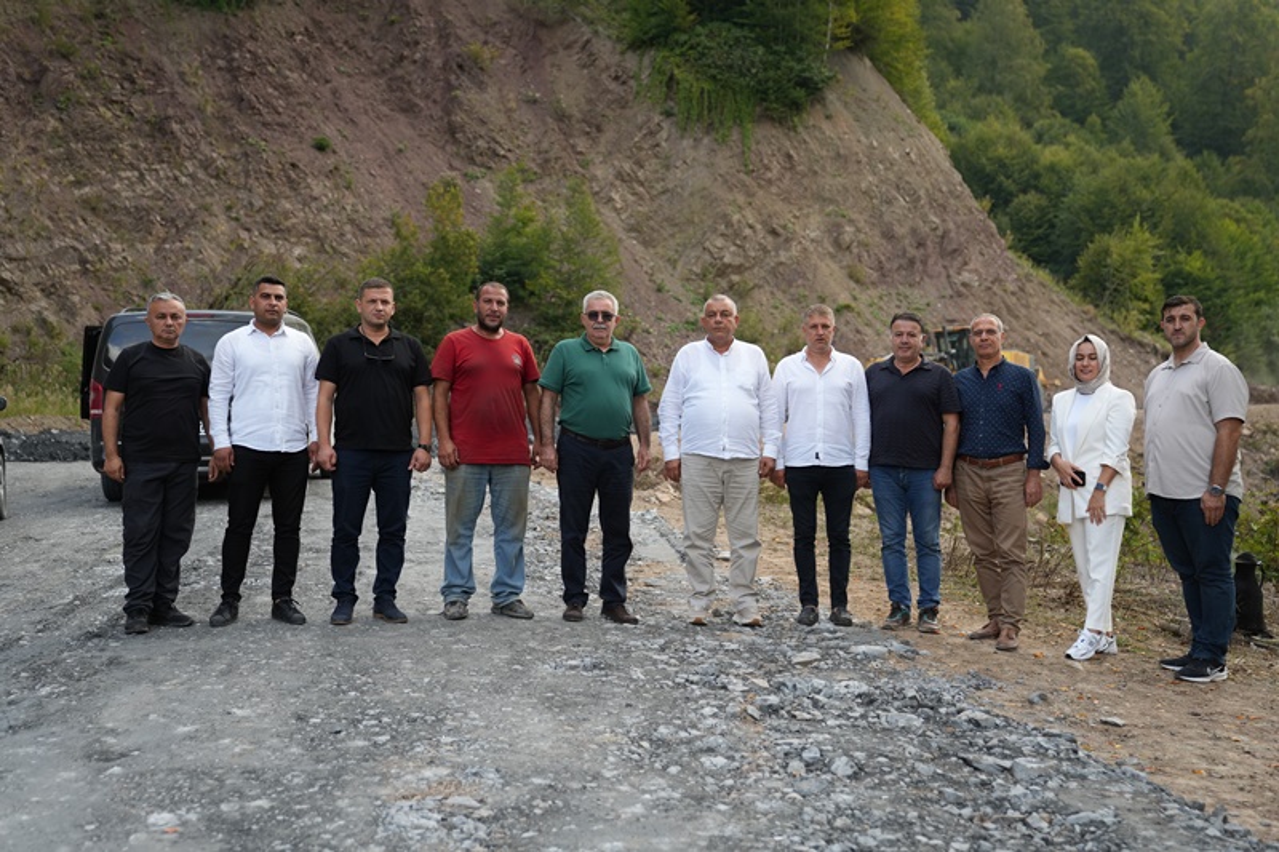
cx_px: 640
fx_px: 1740
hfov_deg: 40.4
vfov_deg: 27.5
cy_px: 426
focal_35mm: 49
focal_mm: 49
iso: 250
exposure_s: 1/640
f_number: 2.8
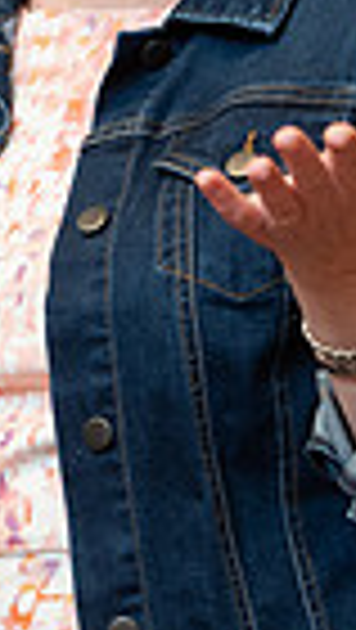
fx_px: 7651
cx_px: 18
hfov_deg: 2.7
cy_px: -52
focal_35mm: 457
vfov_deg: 4.7
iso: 1600
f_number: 3.5
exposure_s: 1/200
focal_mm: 105
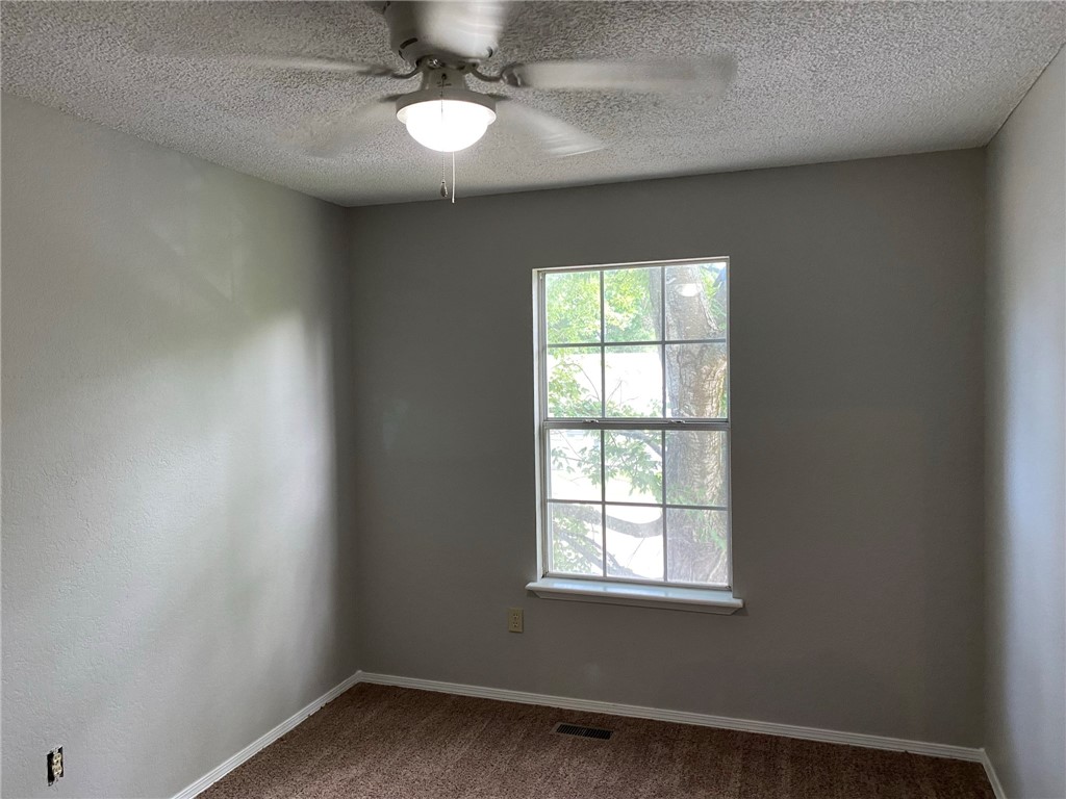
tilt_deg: -2.5
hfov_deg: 67.3
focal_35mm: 26
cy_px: 400
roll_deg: +1.2
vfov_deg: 53.1
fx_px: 801
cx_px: 533
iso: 250
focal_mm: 4.25
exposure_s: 1/60
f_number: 1.8
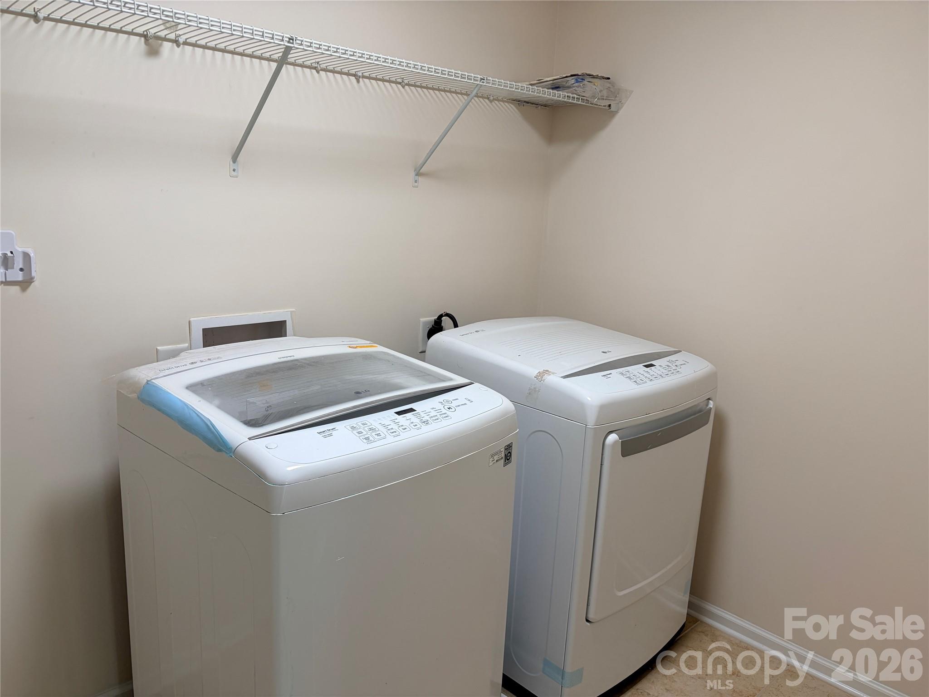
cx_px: 464
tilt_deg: -11.1
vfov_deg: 53.1
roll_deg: -1.2
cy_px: 348
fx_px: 698
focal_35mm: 26
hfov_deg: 67.3
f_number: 1.6
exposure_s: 1/60
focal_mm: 5.96
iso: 64
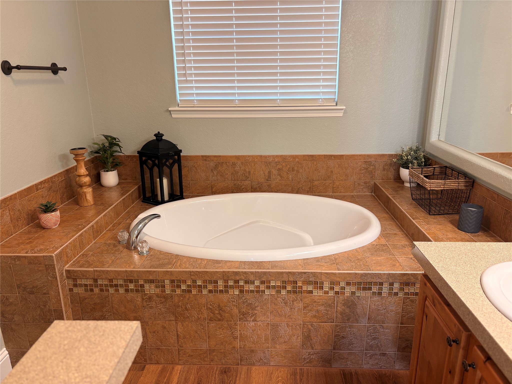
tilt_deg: -16.4
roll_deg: +0.7
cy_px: 192
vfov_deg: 53.1
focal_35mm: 26
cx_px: 256
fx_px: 385
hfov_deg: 67.3
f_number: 1.6
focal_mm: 5.96
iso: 125
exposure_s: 1/120
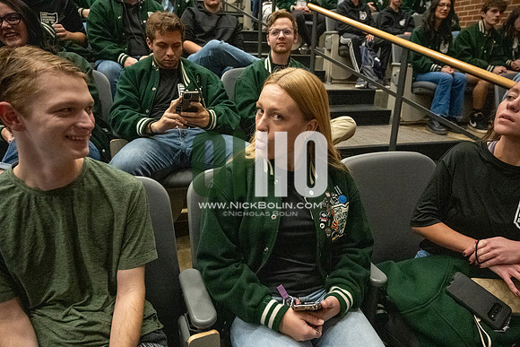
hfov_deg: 73.7
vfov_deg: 53.2
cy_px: 174
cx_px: 260
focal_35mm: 24
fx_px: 347
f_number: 4
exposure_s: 1/500
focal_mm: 24
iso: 12800
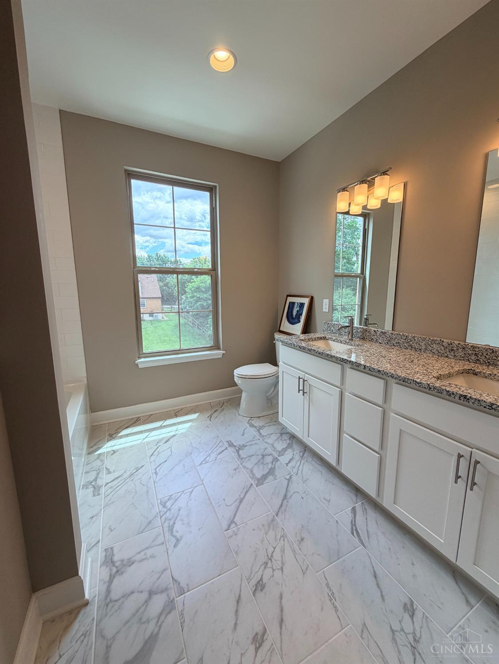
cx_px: 250
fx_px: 269
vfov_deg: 102.0
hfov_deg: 85.7
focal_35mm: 14
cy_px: 332
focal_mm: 2.22
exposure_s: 1/139
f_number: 2.2
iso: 50
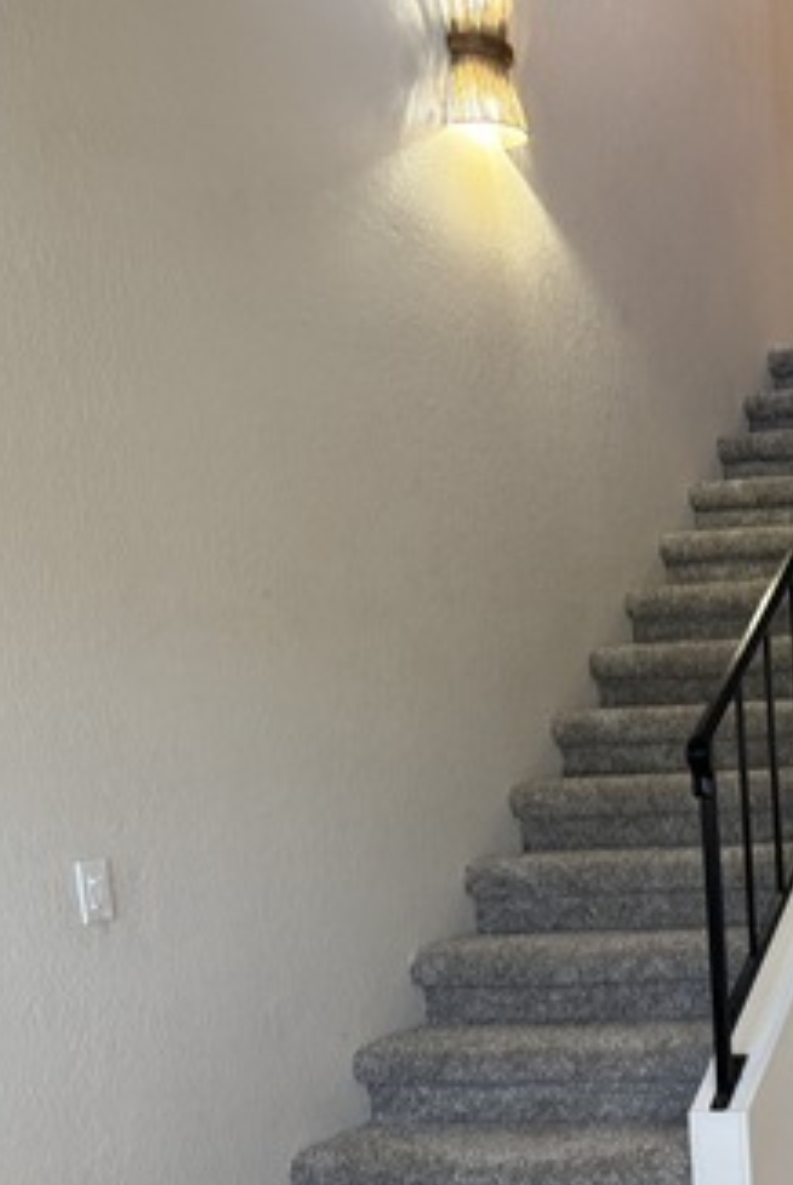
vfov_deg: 37.9
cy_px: 887
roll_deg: +3.7
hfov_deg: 22.5
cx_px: 1137
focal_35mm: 51
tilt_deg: -4.2
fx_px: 1681
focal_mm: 6.76
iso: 200
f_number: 1.78
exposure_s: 1/60
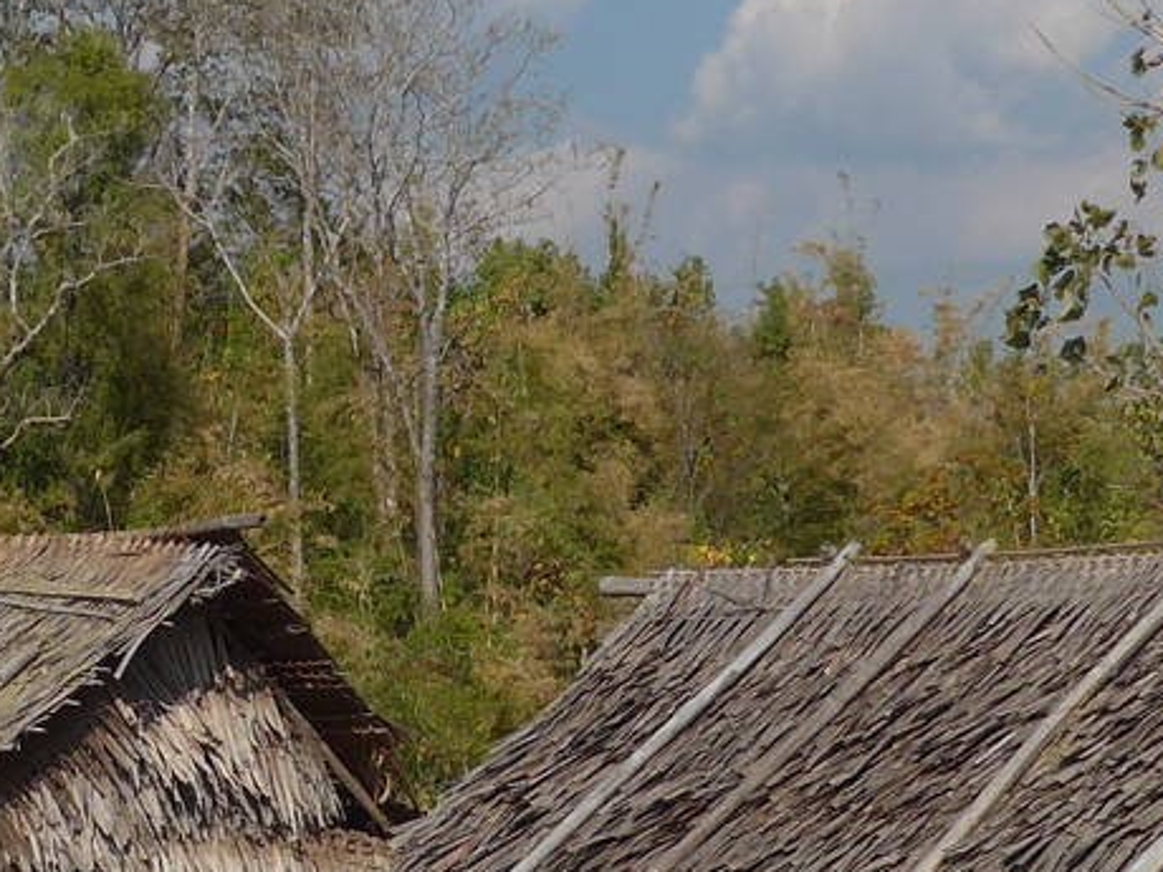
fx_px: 4065
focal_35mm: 121
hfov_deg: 16.2
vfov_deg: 12.2
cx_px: 311
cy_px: 619
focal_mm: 6
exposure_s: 1/2000
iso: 80
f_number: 3.2
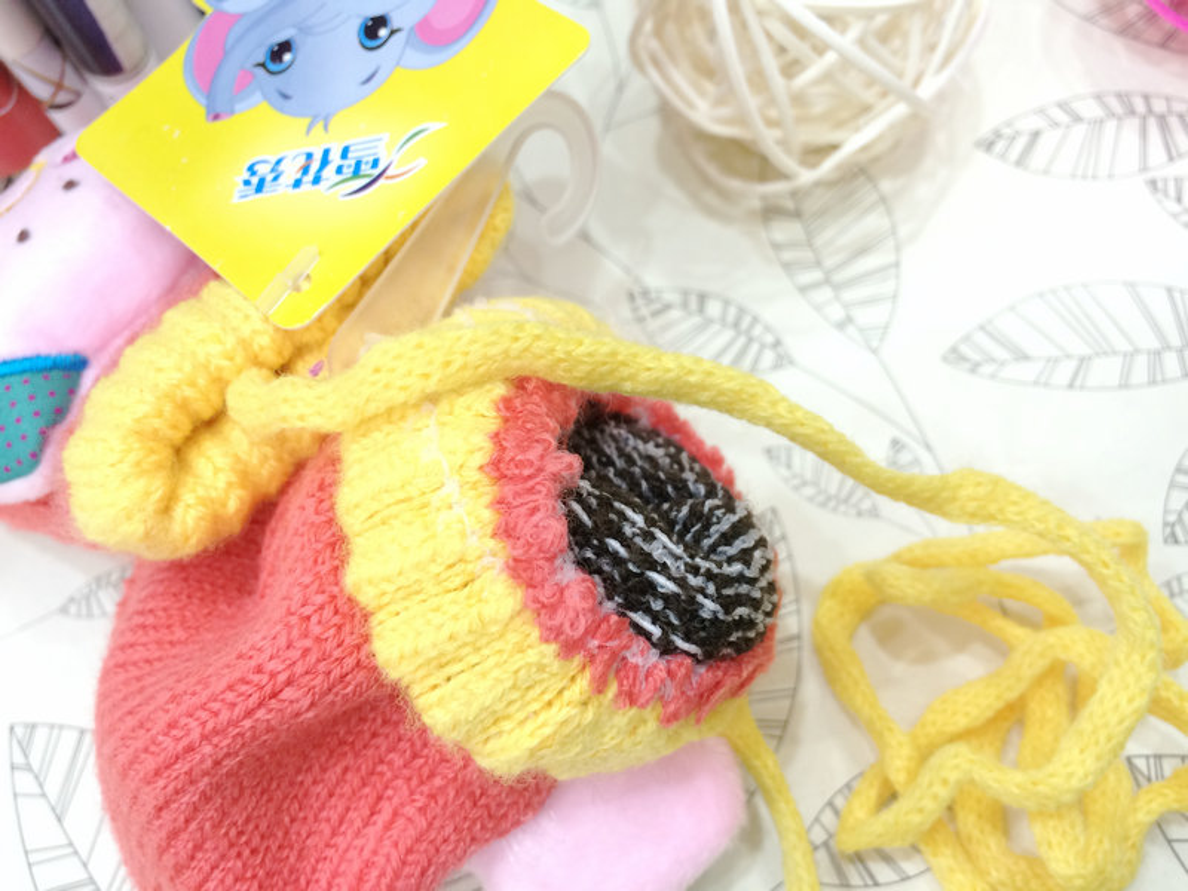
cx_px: 594
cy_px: 446
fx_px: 995
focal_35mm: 29
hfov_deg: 61.7
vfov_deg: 48.2
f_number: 2.2
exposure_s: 1/33
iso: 100
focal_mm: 4.15
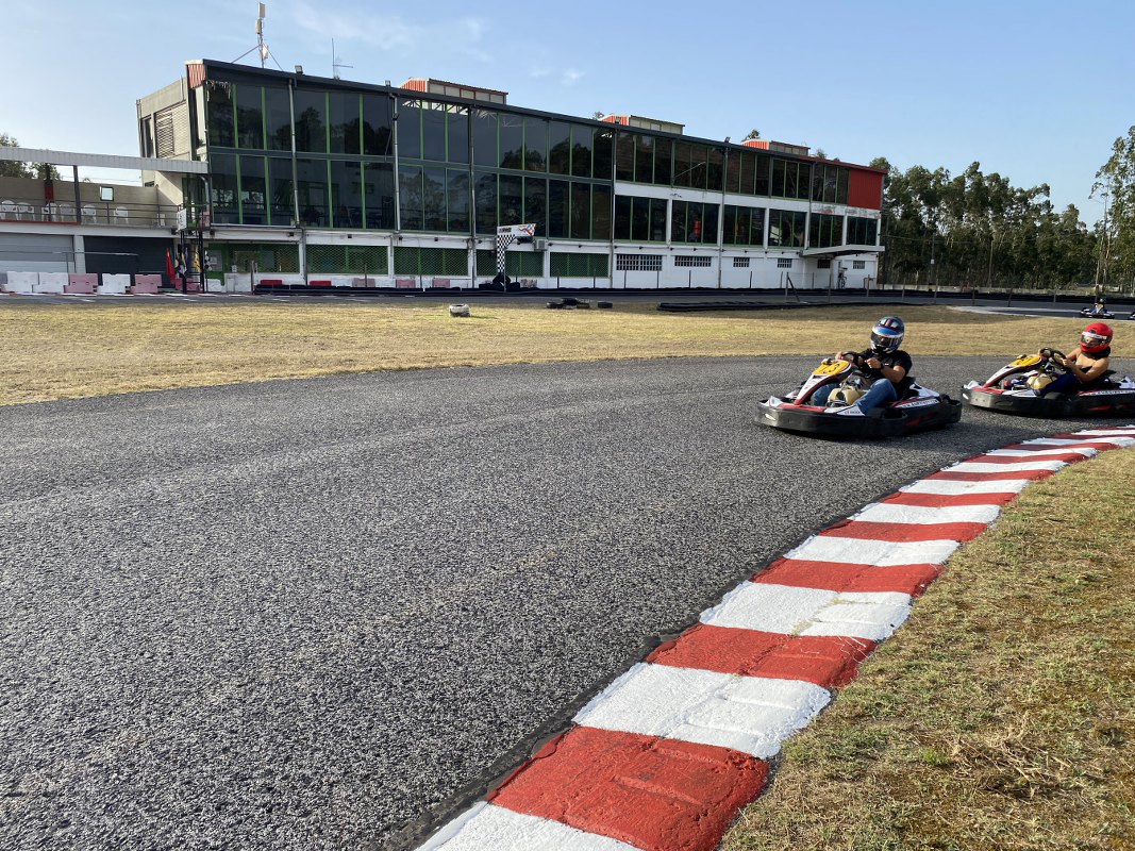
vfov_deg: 53.1
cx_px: 568
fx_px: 852
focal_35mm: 26
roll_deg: +1.0
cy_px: 426
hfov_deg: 67.3
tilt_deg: -11.3
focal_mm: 4.25
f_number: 1.8
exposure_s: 1/1429
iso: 32
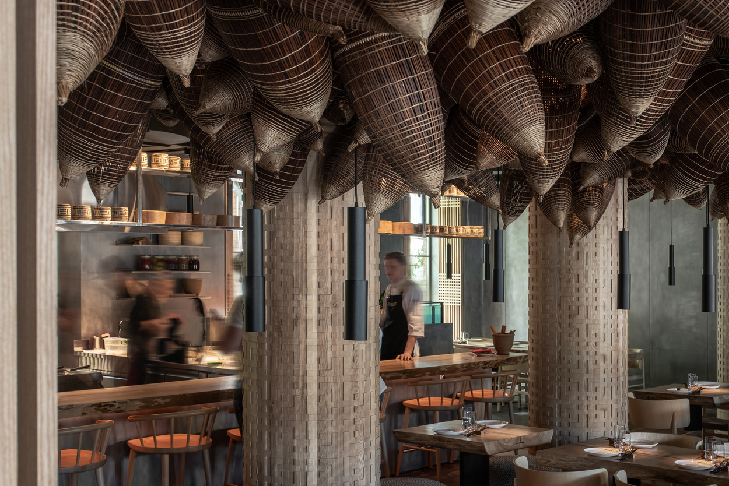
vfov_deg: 24.2
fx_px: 1134
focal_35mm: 56
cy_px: 282
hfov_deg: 35.3
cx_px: 490
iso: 160
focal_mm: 35
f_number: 8
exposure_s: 1/20
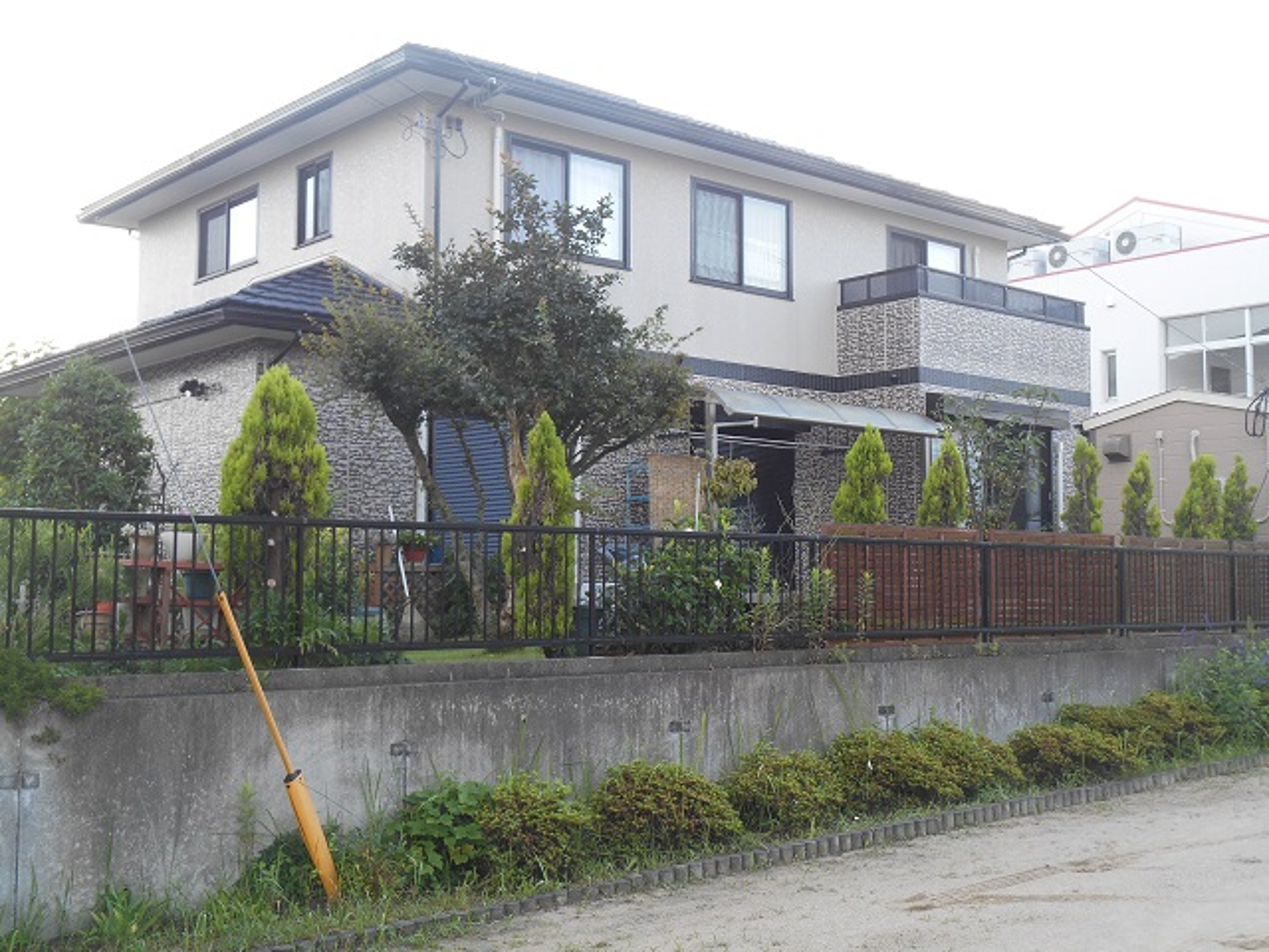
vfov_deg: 35.1
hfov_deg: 45.8
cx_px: 634
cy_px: 476
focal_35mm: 41
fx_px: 1503
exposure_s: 1/30
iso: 125
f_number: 3.9
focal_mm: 7.2
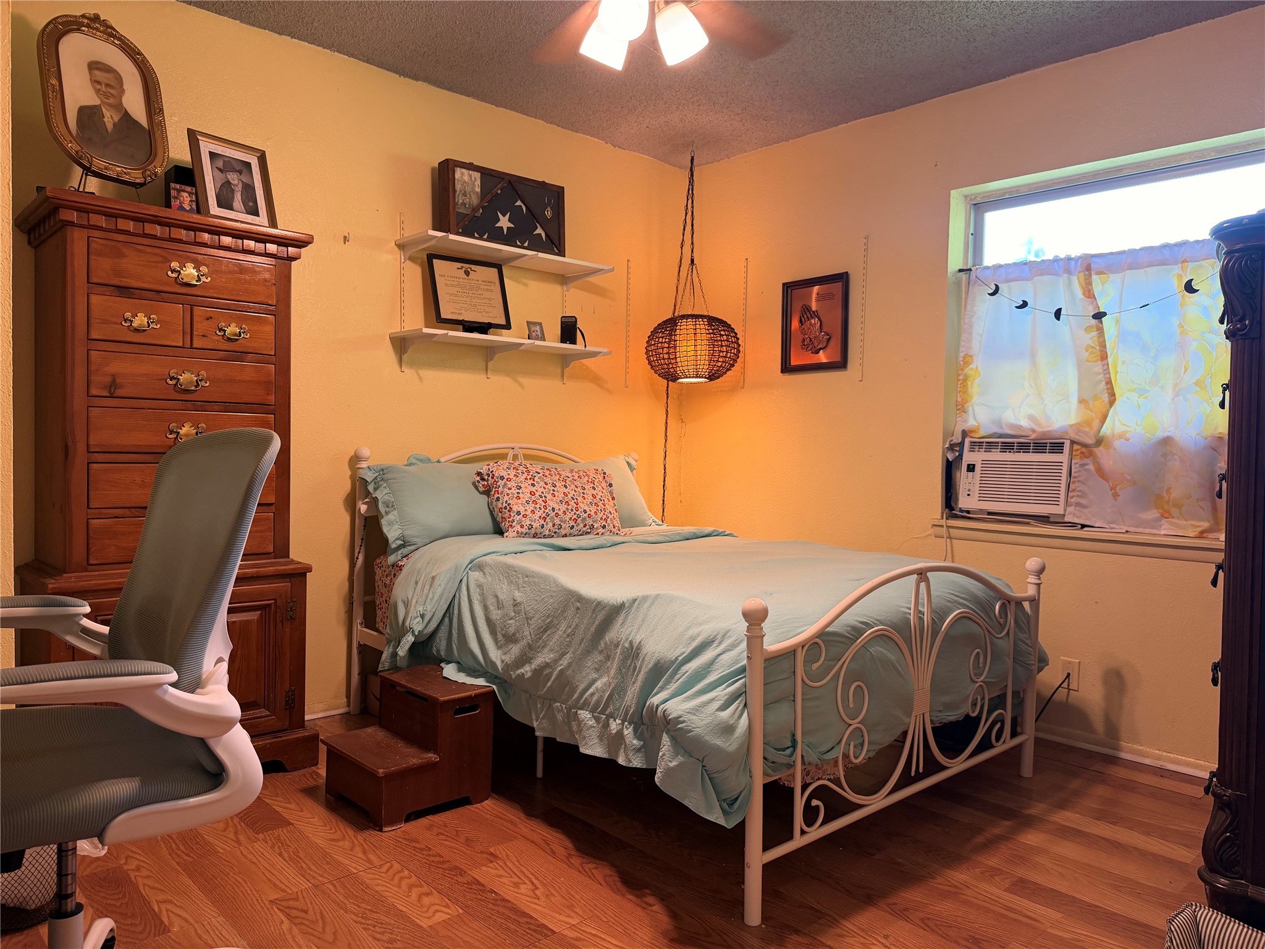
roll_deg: -0.9
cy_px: 474
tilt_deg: -2.1
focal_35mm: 24
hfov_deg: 71.6
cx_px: 632
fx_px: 877
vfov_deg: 56.8
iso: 160
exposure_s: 1/60
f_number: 1.78
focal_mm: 6.76
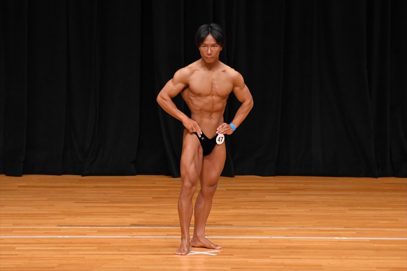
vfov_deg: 4.8
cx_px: 204
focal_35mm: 285
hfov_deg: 7.2
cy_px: 136
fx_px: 3221
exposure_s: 1/400
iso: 3200
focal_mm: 190
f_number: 5.6
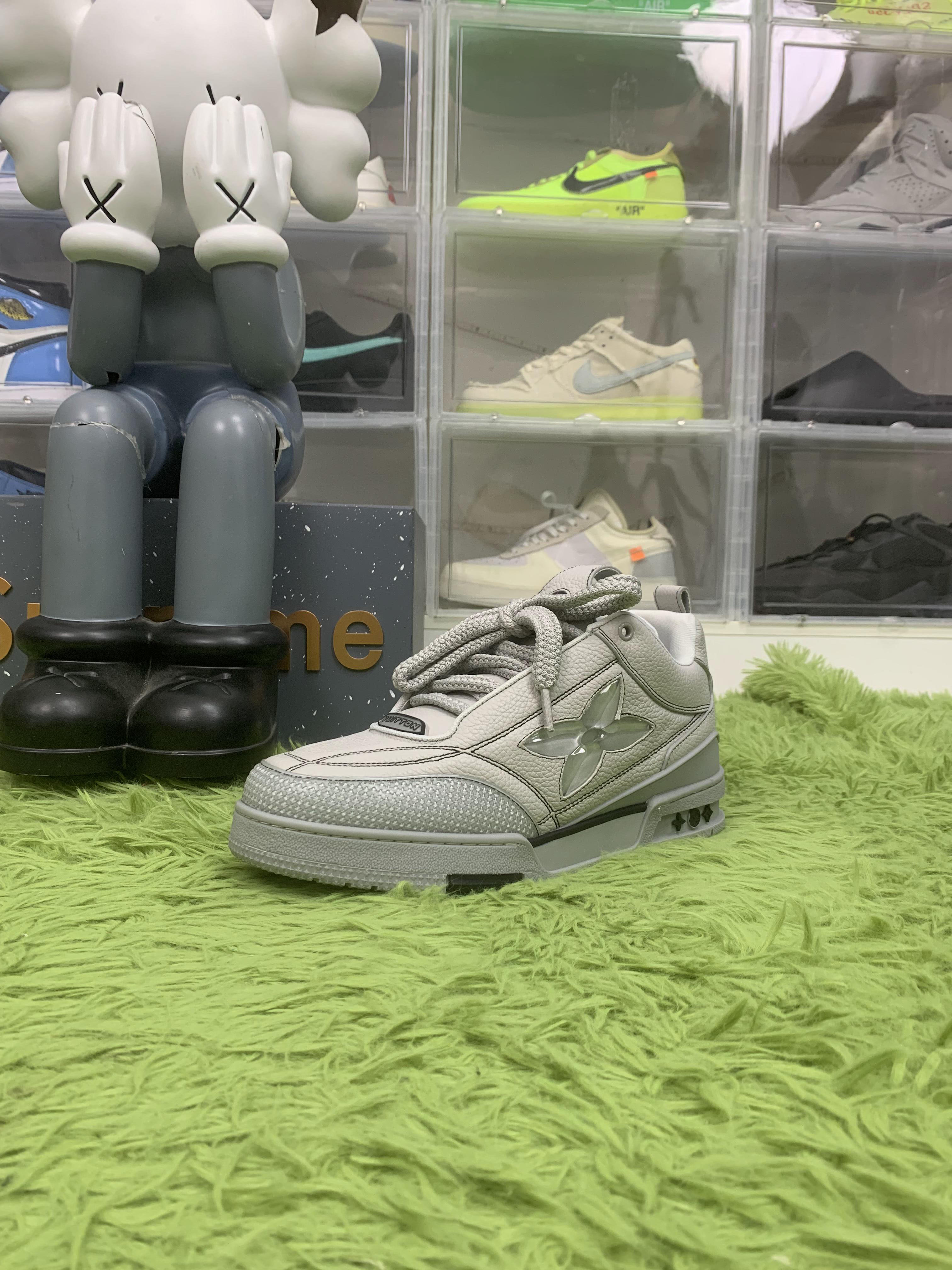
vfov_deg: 67.3
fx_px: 953
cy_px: 635
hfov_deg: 53.1
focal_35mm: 26
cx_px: 476
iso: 100
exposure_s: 1/61
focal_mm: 4.25
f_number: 1.8
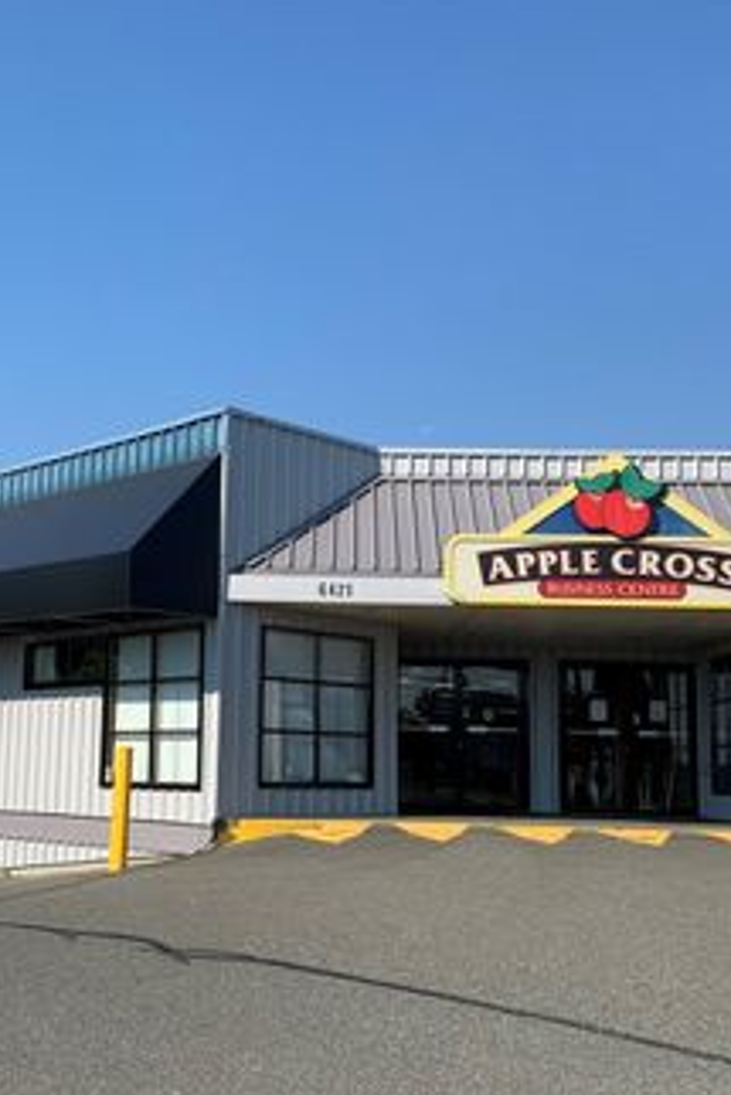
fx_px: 1278
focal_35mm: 42
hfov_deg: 31.9
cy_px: 621
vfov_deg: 46.3
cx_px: 306
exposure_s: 1/2481
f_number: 1.8
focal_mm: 4.25
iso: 25
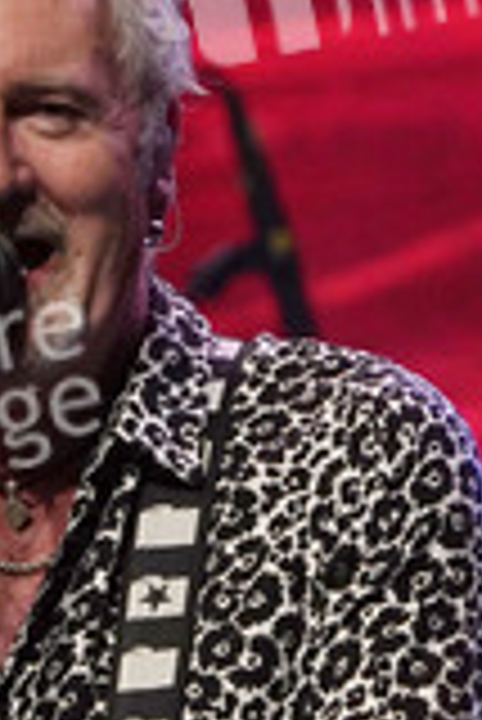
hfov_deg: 1.3
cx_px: 0
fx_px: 21281
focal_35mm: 1062
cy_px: 634
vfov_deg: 1.9
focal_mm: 426
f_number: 6.3
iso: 3200
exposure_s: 1/160
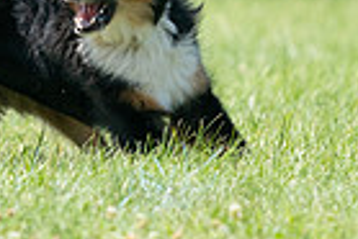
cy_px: -117
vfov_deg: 1.0
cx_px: 33
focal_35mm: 1446
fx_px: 14394
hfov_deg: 1.4
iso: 1600
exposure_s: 1/4000
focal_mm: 347
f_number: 6.3
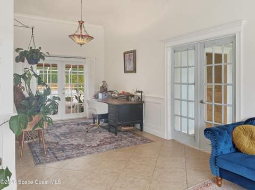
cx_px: 128
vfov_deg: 53.0
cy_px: 95
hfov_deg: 67.4
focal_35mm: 26
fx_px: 191
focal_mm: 4.2
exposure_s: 1/60
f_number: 1.8
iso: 100
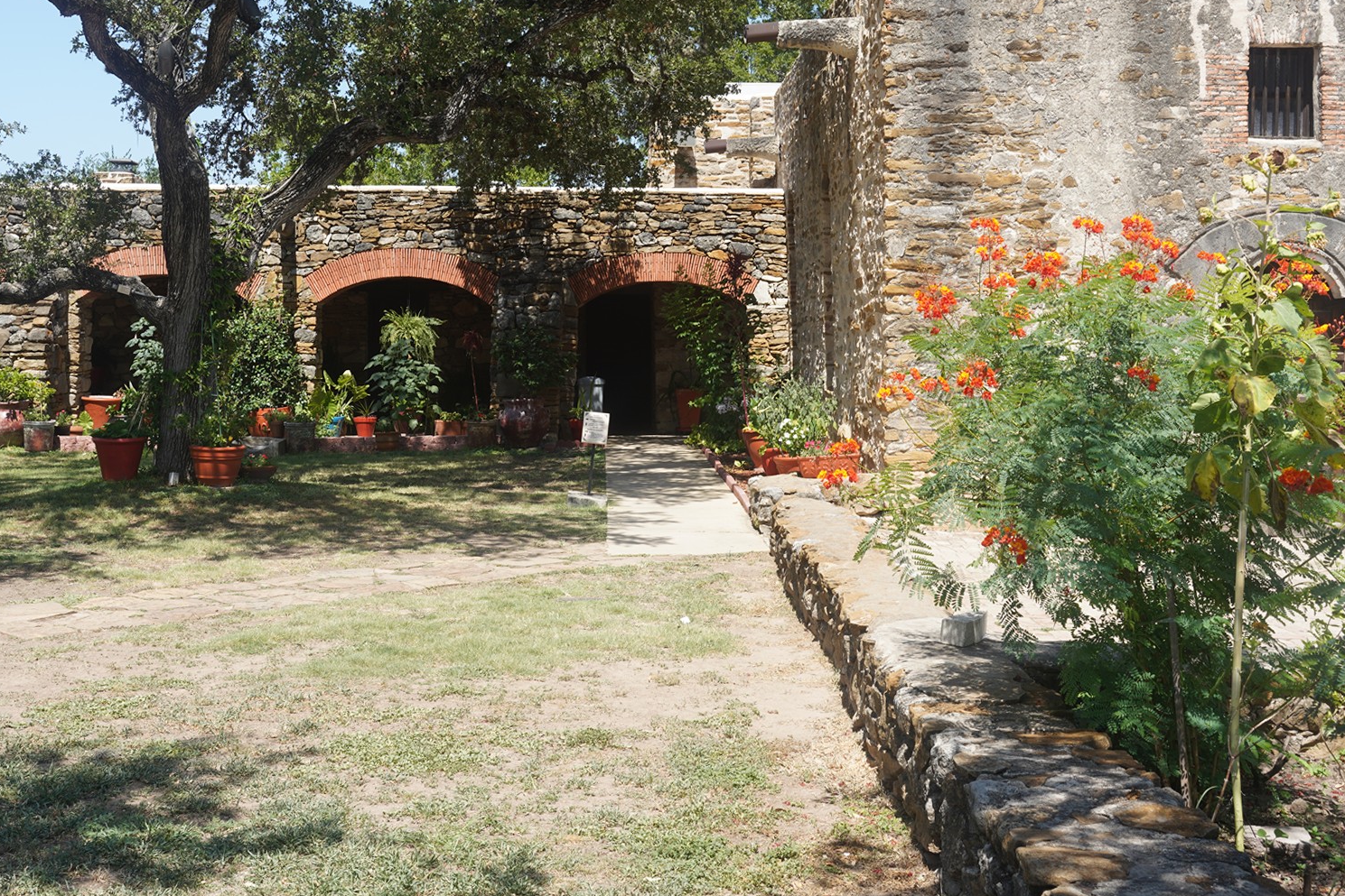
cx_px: 624
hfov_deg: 41.9
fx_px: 1756
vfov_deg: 28.5
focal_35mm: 47
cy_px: 302
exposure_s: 1/100
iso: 100
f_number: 10
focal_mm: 35
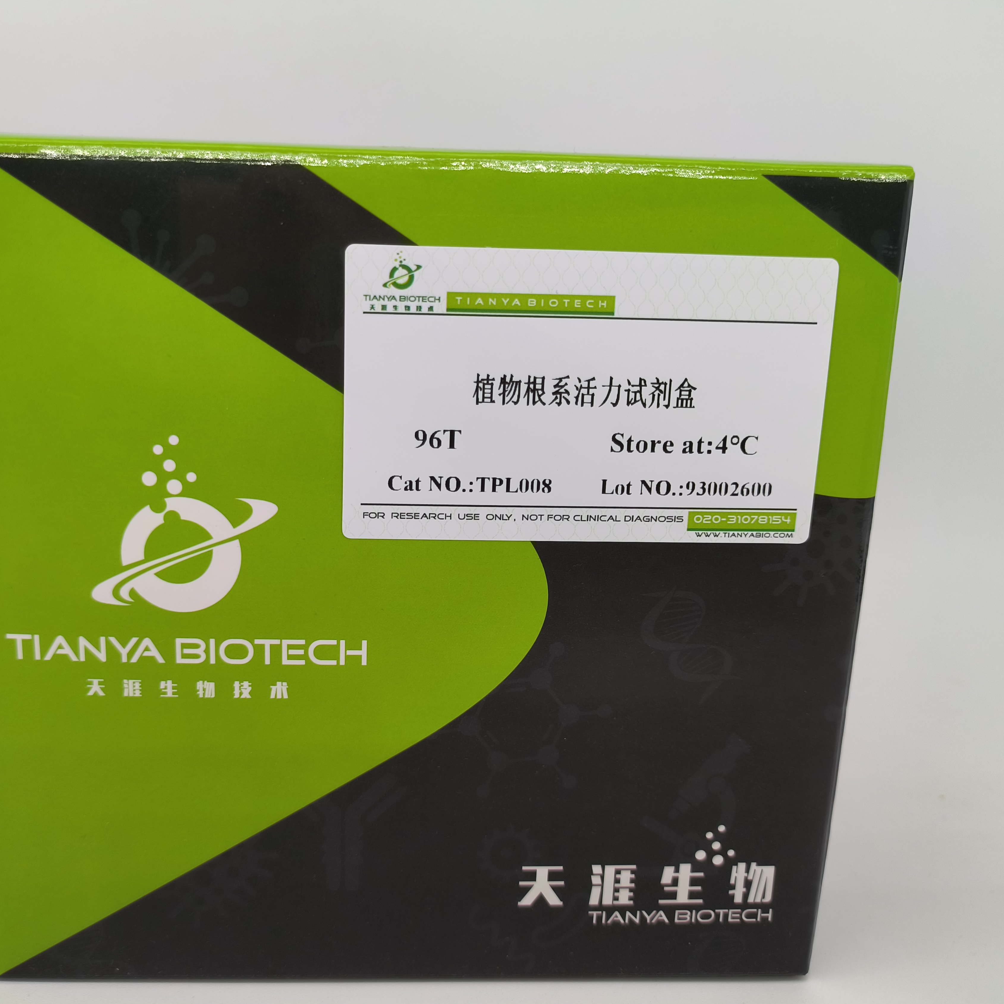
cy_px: 508
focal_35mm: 28
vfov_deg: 57.3
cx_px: 413
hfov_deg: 57.0
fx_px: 919
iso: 54
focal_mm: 4.69
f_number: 1.79
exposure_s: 1/50
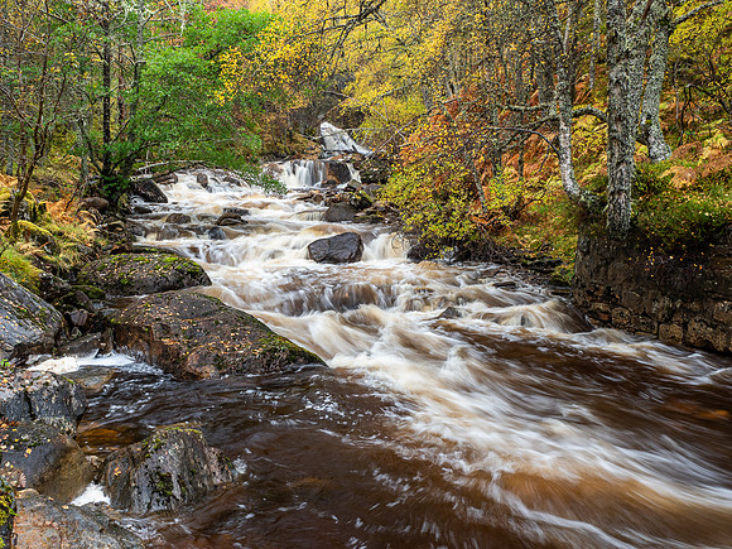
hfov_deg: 51.4
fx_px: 761
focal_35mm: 36
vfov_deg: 39.7
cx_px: 366
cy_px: 274
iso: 200
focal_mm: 18
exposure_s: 1/6
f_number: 7.1
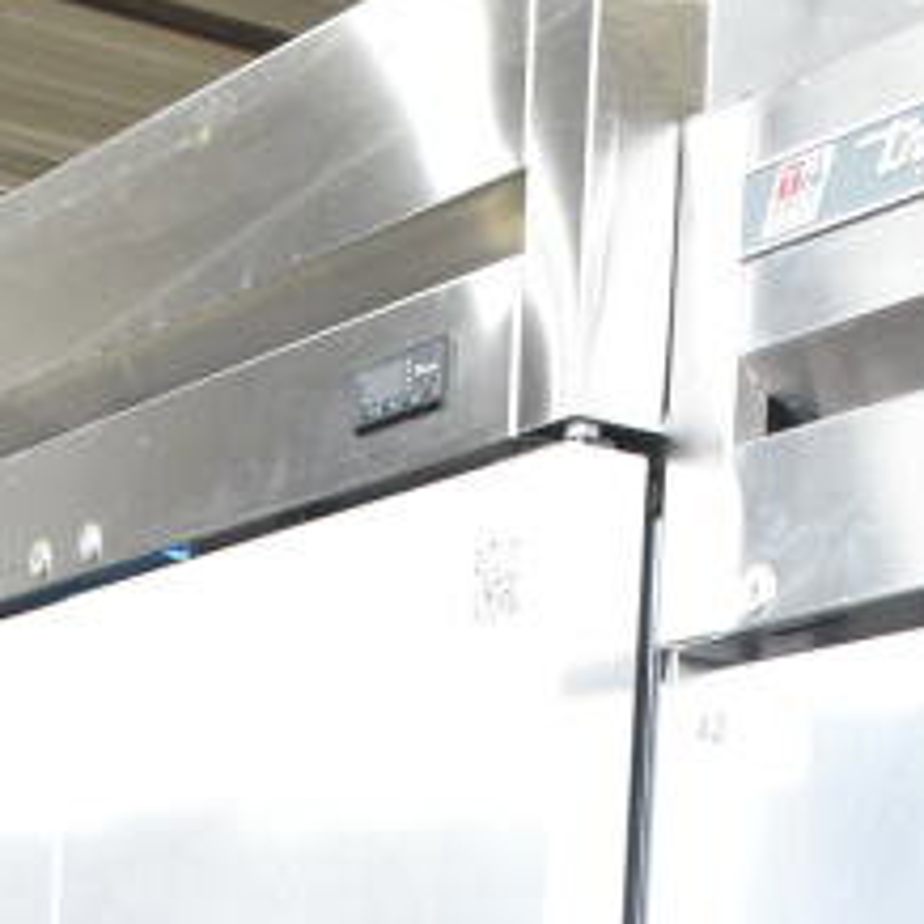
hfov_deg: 16.3
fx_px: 3231
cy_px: 1717
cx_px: 377
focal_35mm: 107
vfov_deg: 14.2
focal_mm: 20
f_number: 3.5
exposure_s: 1/125
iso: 1600
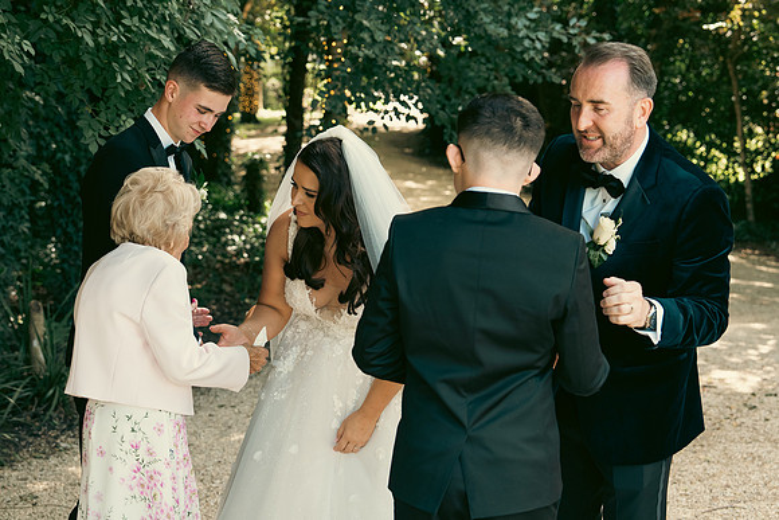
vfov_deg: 18.9
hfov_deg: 28.1
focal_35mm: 72
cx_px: 390
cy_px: 260
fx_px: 1558
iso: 500
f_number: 3.5
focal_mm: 48
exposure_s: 1/200
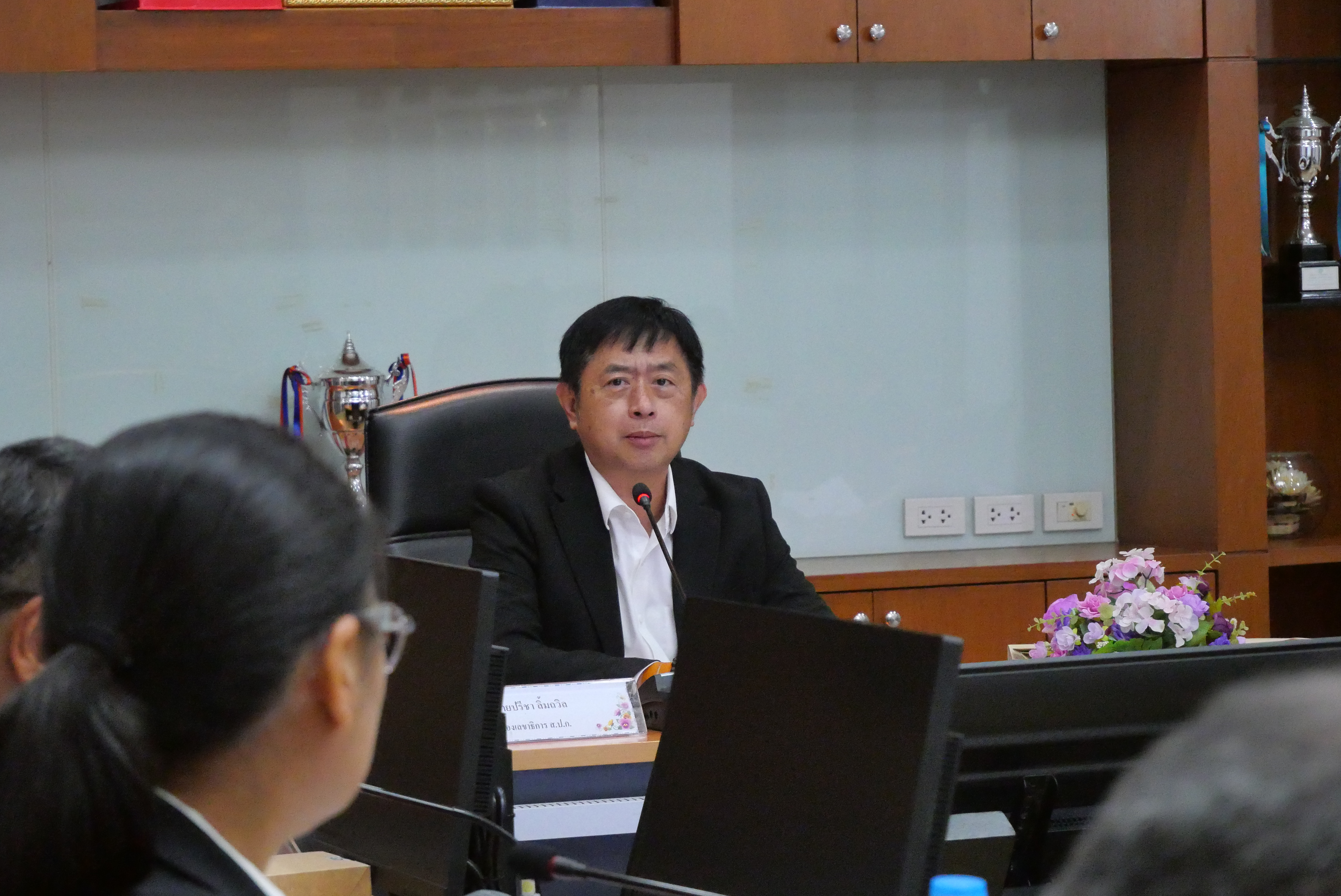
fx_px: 4622
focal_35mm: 124
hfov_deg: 16.5
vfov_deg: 11.1
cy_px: 448
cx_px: 670
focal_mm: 60
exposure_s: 1/125
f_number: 5.6
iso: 6400
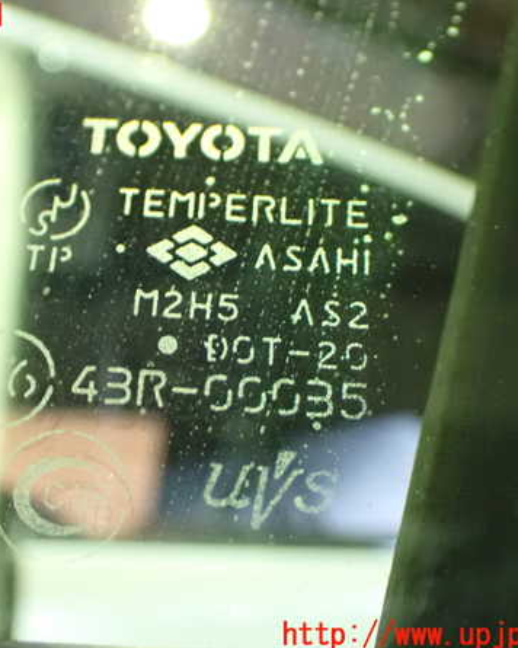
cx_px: 175
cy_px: 326
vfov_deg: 34.7
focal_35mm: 54
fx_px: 1035
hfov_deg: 27.9
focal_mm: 7.31
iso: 1600
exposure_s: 1/40
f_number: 2.8
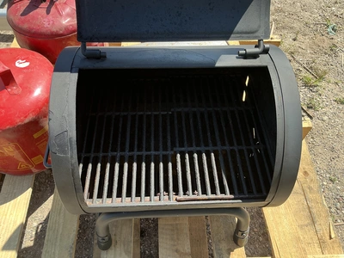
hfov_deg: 63.4
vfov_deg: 49.7
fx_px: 278
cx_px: 172
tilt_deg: -53.9
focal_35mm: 28
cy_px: 129
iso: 25
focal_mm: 3
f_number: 1.8
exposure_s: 1/394
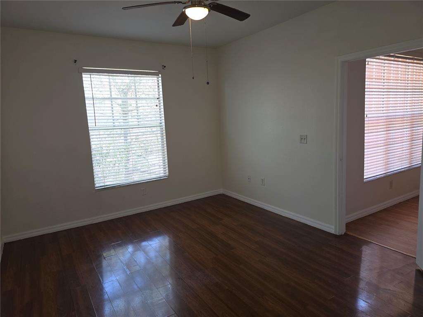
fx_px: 281
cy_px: 158
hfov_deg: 73.9
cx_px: 212
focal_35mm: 23
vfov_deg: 58.9
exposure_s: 1/60
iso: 64
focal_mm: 6.3
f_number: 1.7
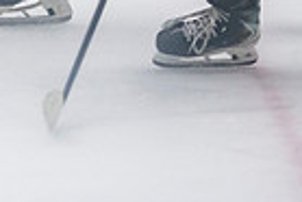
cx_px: -374
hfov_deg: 3.8
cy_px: -201
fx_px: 4484
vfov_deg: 2.6
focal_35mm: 534
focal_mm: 102
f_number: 3.2
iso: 2000
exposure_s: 1/640
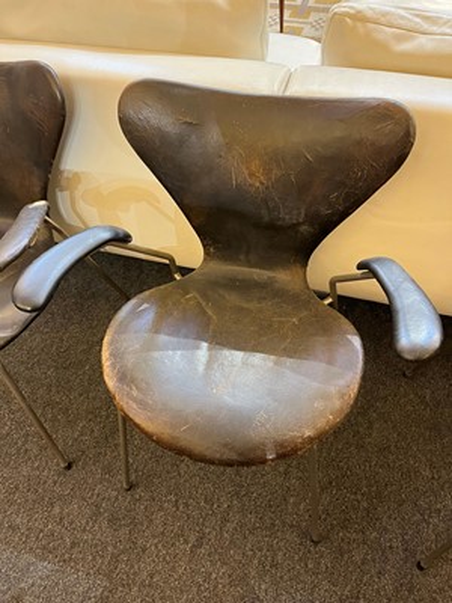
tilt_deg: -53.8
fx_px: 453
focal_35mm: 26
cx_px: 226
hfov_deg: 53.1
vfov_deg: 67.3
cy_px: 302
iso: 400
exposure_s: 1/50
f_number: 1.6
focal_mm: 5.1
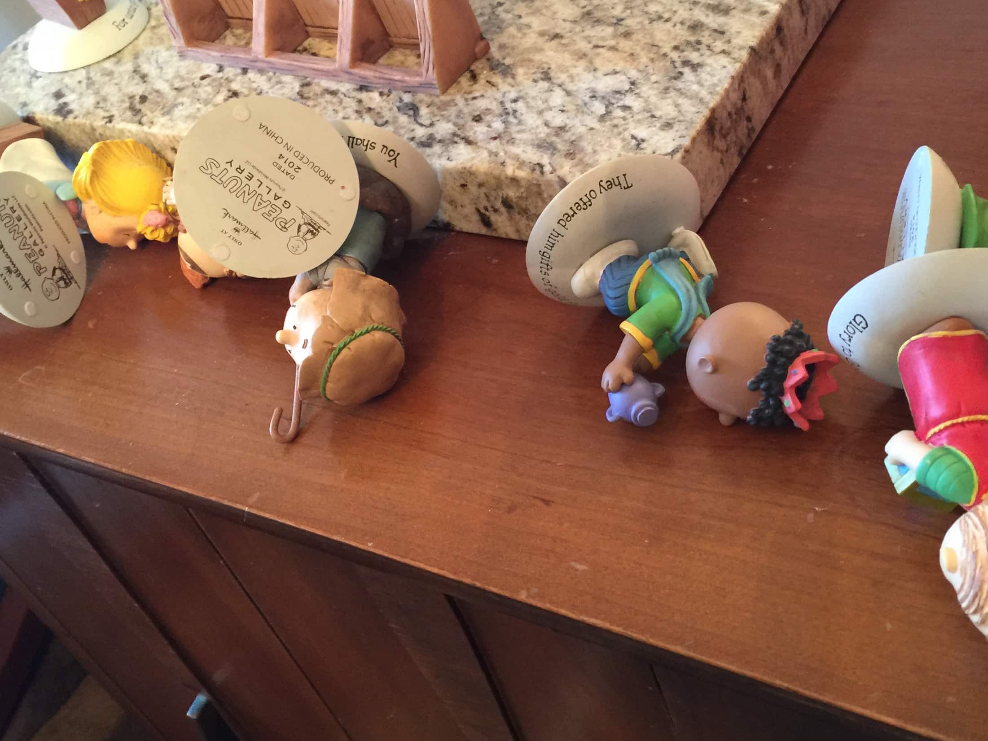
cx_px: 553
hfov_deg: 43.8
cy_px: 313
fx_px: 1227
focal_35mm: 43
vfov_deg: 33.5
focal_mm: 4.15
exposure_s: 1/8
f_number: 2.2
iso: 125
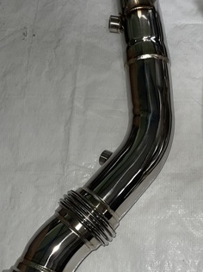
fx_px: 376
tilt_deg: -70.3
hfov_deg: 28.9
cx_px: 189
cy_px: 159
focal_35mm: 48
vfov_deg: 39.6
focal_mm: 5.1
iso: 50
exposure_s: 1/65
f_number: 1.6
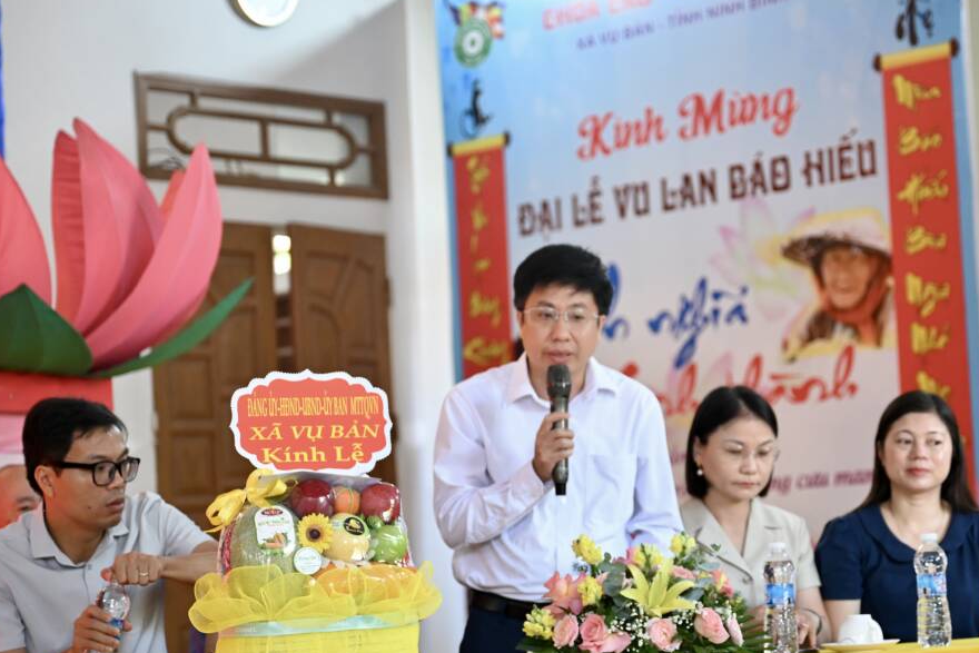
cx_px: 568
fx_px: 2448
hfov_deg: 22.6
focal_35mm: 90
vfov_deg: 15.2
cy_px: 418
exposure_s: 1/320
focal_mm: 66
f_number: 2.8
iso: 2500
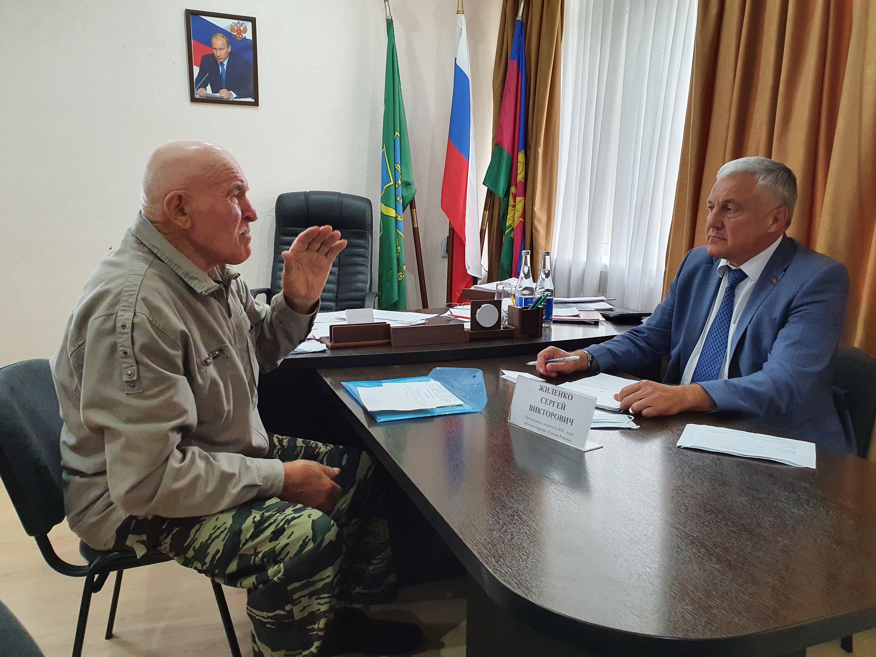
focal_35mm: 26
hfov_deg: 67.3
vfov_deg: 53.1
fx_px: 658
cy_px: 328
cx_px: 438
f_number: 2.4
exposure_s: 1/100
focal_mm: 4.32
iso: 250
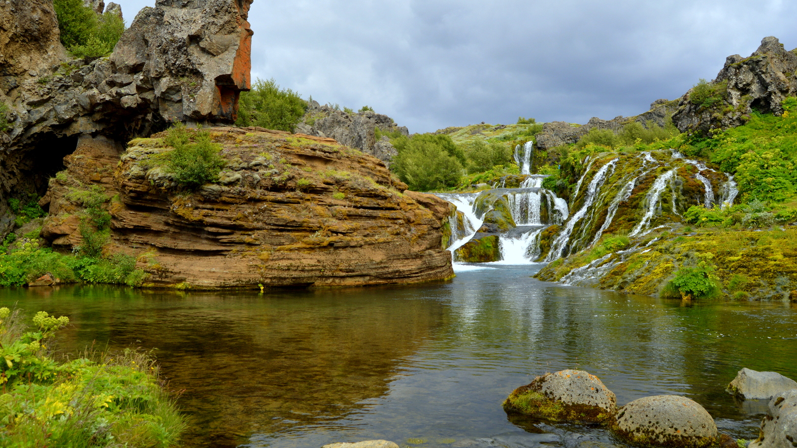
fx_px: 676
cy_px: 184
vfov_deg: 36.6
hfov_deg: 61.0
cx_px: 392
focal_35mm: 32
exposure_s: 1/160
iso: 100
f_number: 6.3
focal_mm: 20
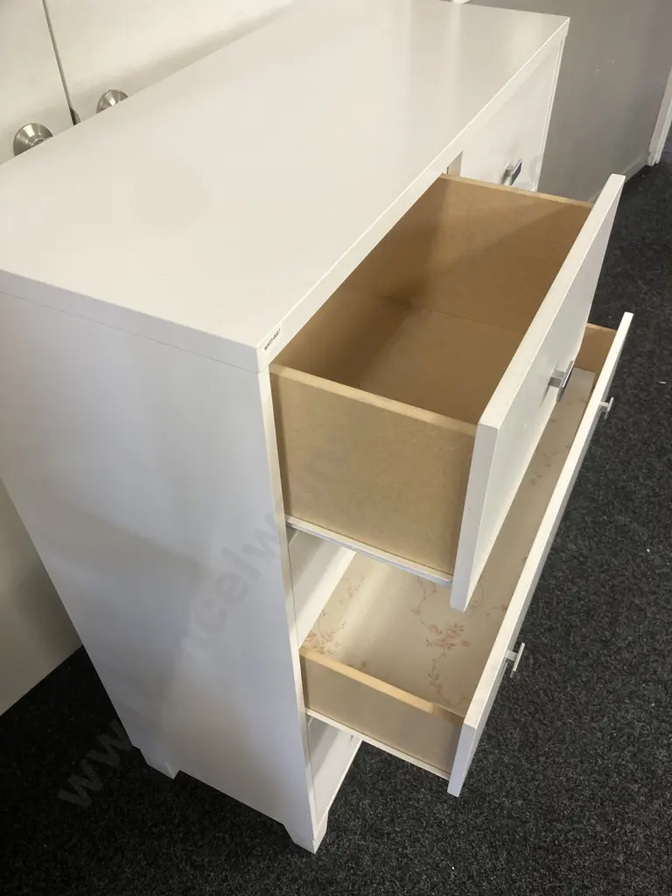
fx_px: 725
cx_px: 336
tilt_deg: -44.2
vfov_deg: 63.4
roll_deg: -1.8
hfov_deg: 49.7
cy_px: 448
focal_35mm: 28
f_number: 1.8
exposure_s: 1/50
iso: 100
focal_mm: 3.99
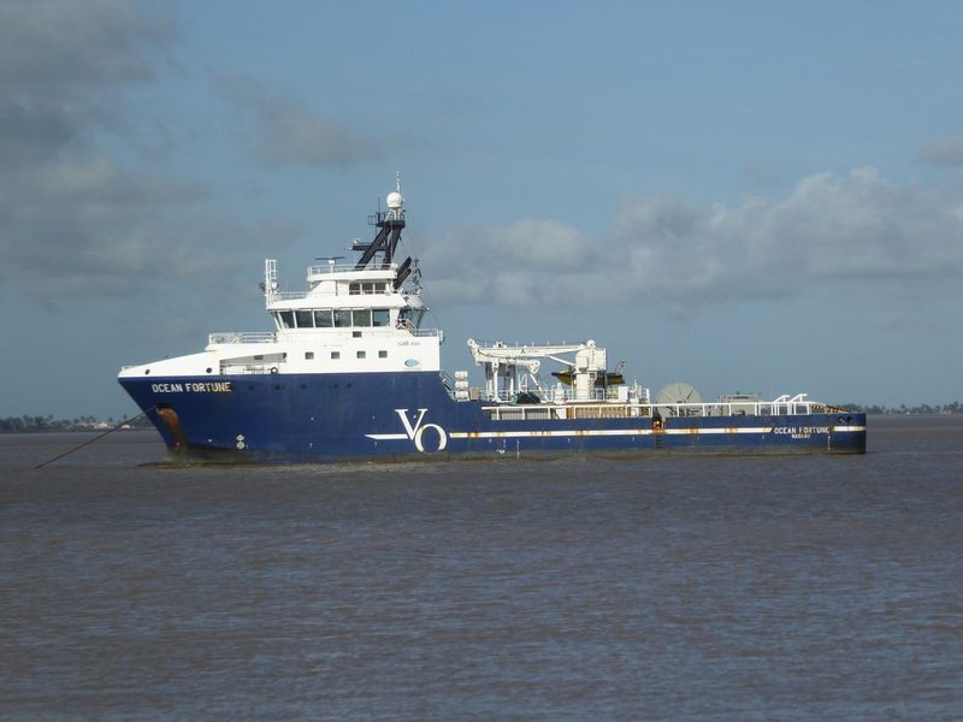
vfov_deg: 8.8
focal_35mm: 168
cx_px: 482
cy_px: 361
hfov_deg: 11.8
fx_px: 4674
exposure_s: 1/800
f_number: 5.4
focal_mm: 27.1
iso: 80
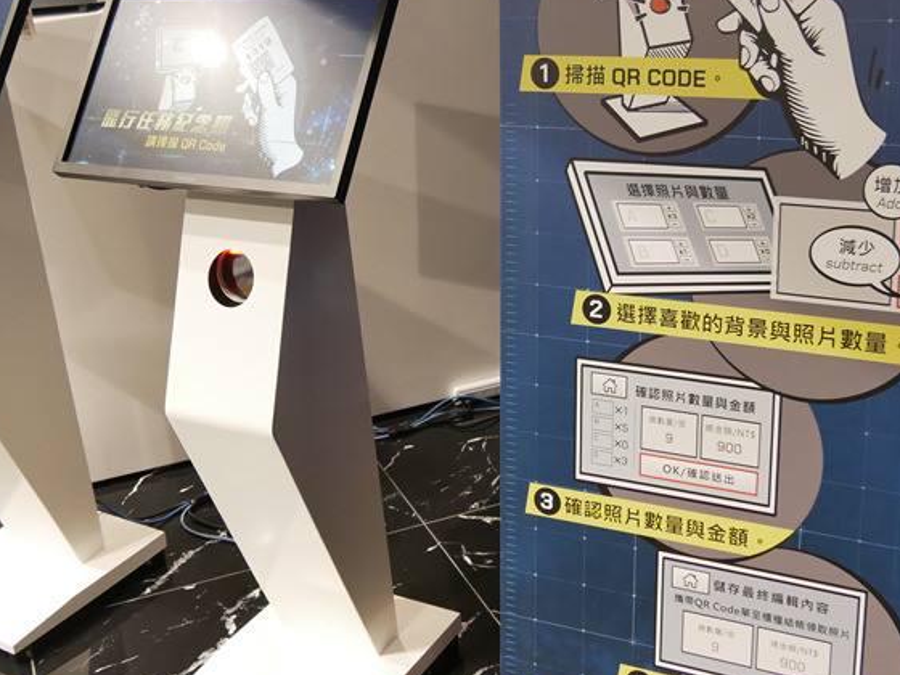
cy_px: 272
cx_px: 403
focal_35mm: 50
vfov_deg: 29.0
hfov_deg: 38.1
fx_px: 1300
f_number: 3.5
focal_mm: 14
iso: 1000
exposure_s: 1/60
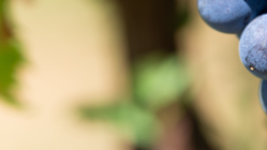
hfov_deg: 3.2
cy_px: -134
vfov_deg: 1.8
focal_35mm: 673
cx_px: 130
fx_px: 4764
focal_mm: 200
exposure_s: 1/500
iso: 100
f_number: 4
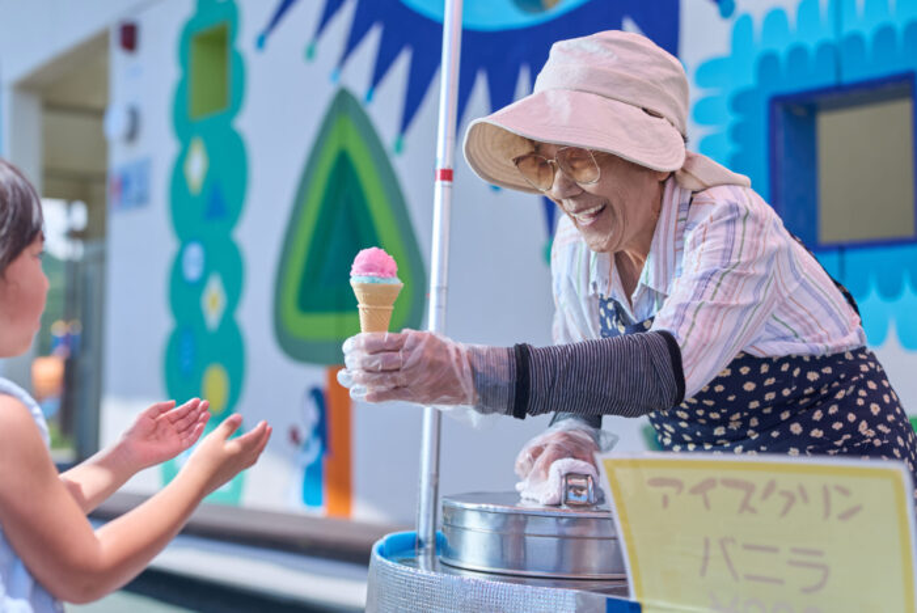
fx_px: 1071
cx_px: 458
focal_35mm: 42
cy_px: 306
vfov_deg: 32.0
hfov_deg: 46.4
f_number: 2
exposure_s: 1/6400
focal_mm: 42
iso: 250
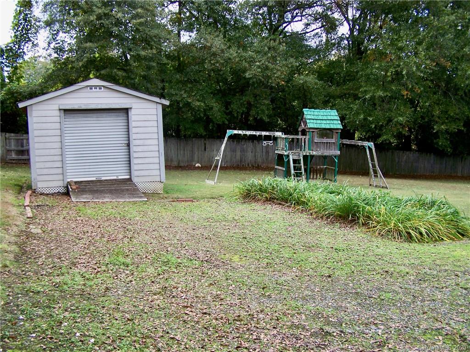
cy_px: 176
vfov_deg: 37.7
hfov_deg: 49.0
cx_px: 235
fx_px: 516
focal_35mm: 38
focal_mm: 6.3
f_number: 2.8
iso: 64
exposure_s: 1/125
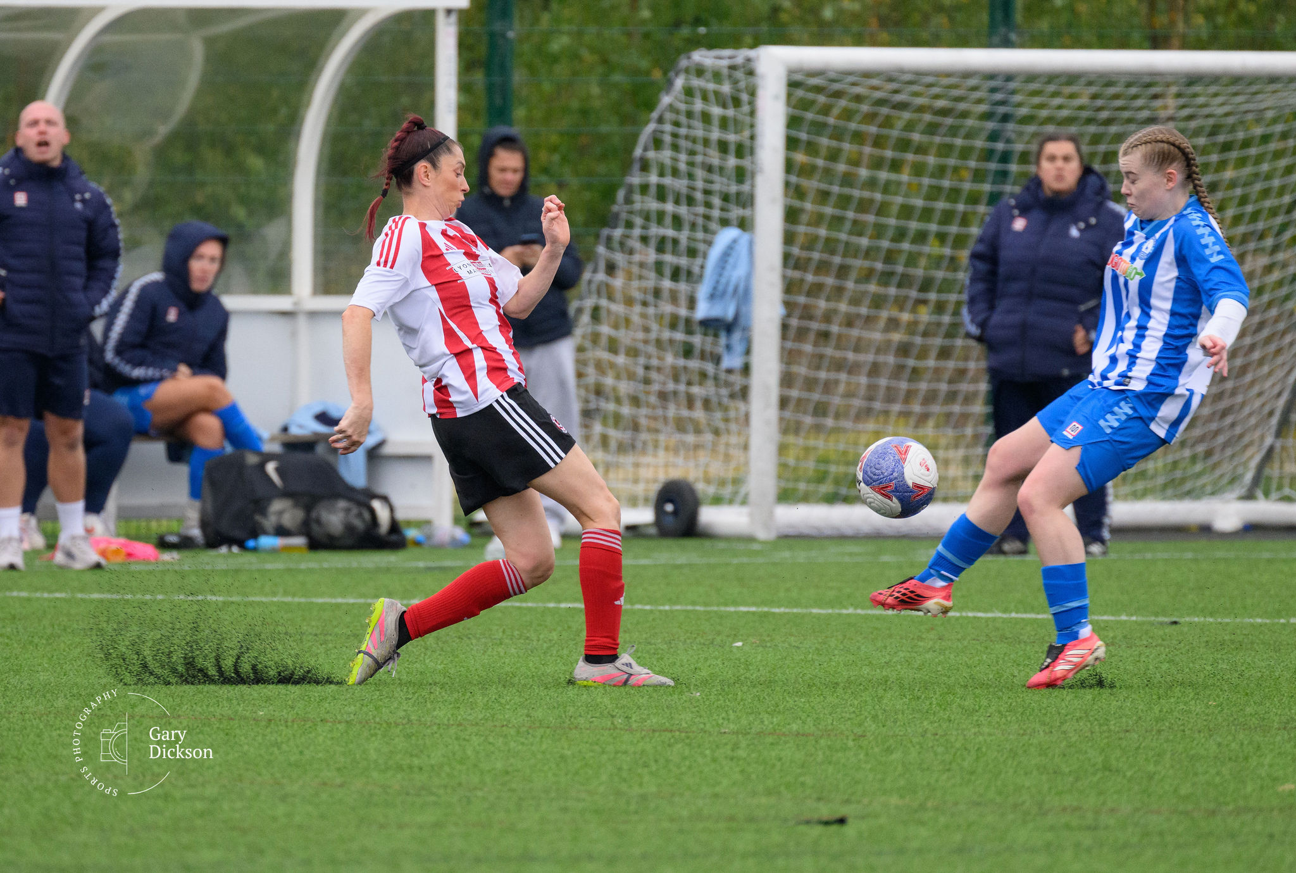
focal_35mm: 627
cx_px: 510
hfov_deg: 3.3
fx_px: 22644
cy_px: 375
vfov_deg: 2.2
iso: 2200
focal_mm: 400
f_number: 5.6
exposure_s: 1/1000
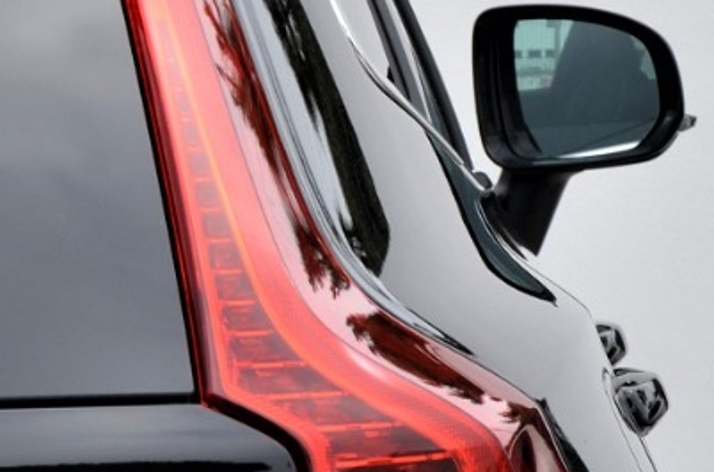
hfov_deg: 6.8
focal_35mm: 304
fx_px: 6015
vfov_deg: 4.5
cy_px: 417
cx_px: 256
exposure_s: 1/250
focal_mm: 50
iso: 180
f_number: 8
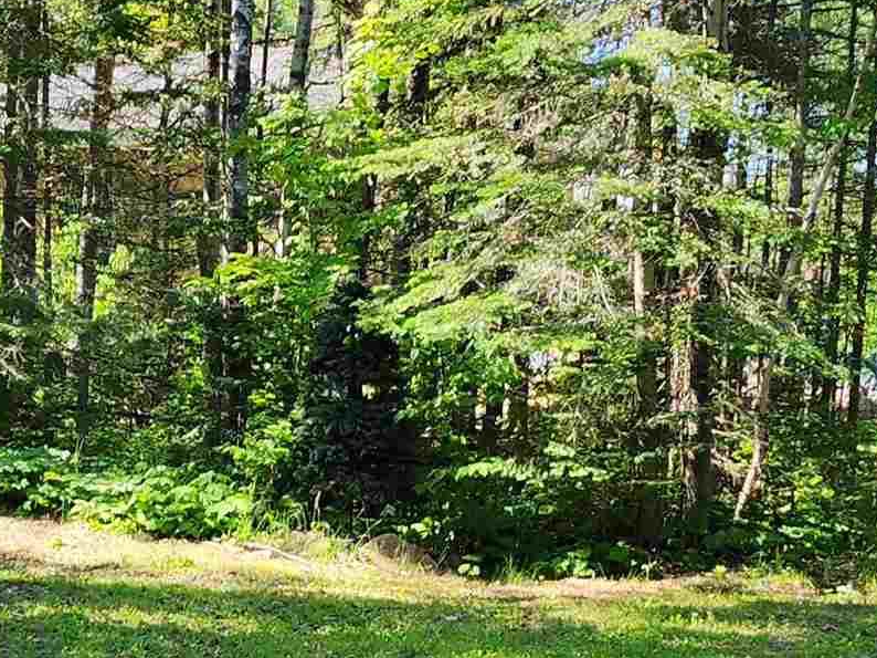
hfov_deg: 21.9
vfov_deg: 16.4
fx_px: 2254
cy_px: 553
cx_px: 239
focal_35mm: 89
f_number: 1.8
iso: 20
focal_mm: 6.4
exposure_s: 1/180
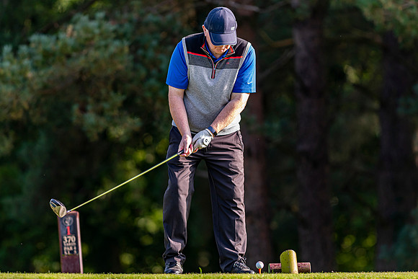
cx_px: 209
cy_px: 140
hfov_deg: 4.6
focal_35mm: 450
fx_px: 5226
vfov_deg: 3.1
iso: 560
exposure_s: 1/1000
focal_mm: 300
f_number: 2.8
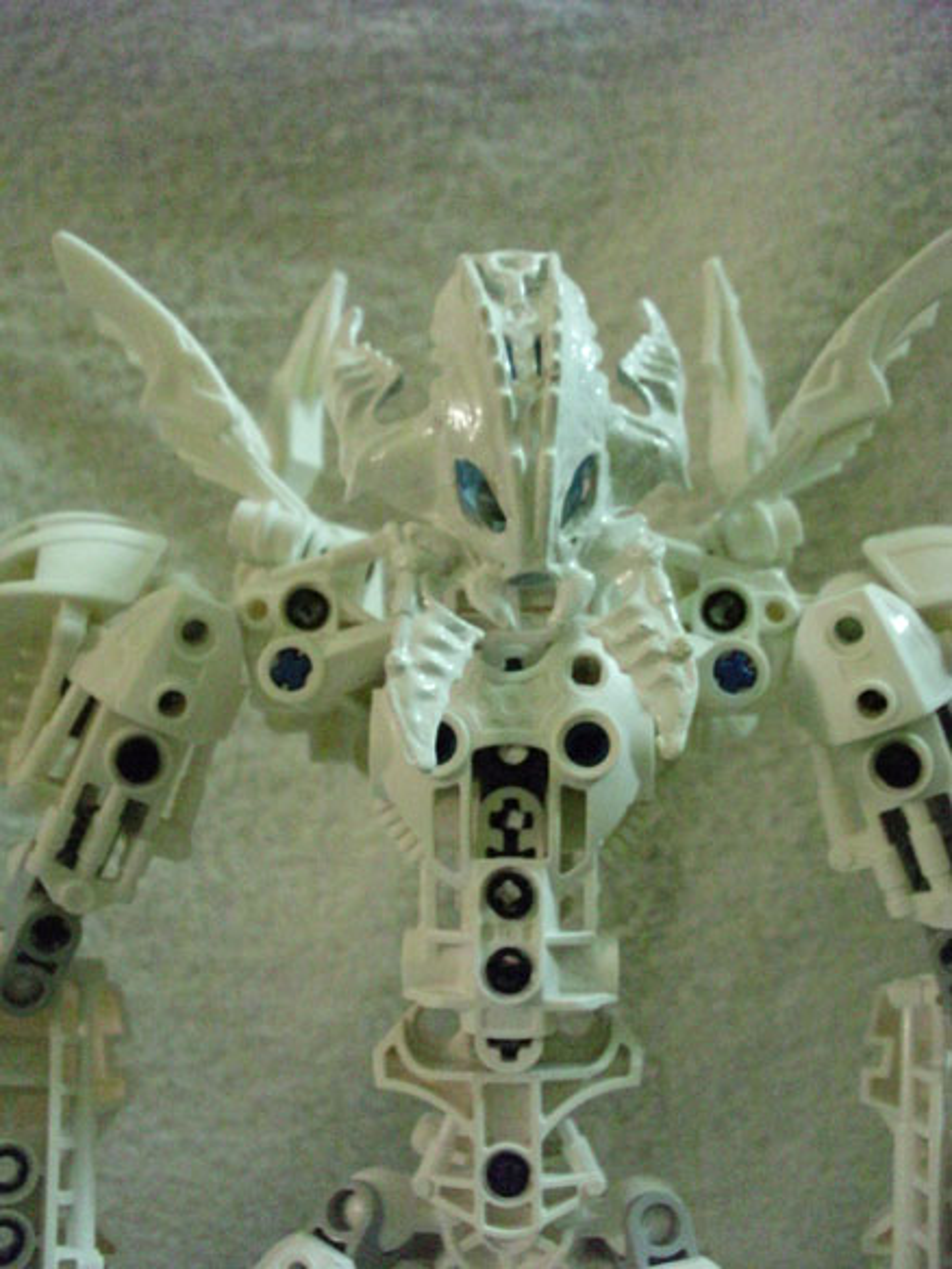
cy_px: 634
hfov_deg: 37.7
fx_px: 1393
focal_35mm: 38
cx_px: 476
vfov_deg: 49.0
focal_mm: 6.3
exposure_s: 1/22
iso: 1600
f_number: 3.1
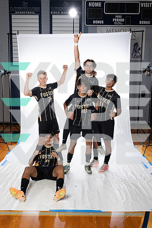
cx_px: 76
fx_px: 222
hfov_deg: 37.9
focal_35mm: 35
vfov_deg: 54.4
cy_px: 114
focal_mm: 35
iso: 800
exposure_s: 1/250
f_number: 8
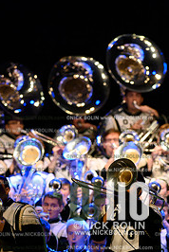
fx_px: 3561
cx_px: 109
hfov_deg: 2.7
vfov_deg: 4.1
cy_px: 208
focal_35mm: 507
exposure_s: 1/500
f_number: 4
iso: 5000
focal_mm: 300
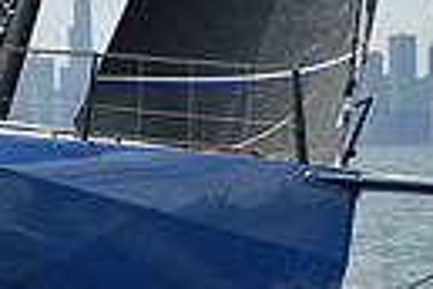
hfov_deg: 6.5
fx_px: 3788
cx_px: 158
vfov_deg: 4.4
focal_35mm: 315
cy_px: 133
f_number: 8
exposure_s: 1/1250
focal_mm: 70
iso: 250
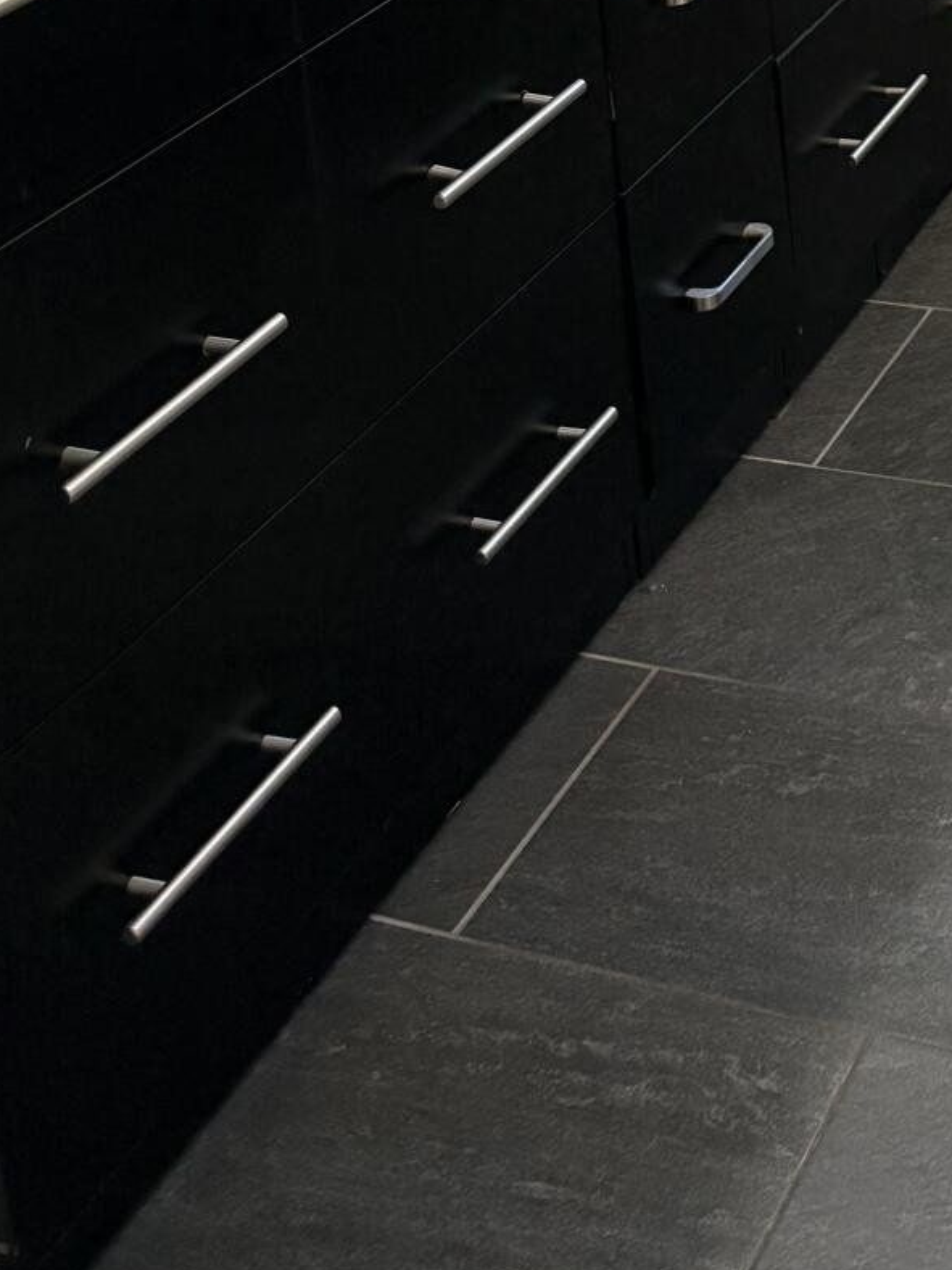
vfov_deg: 25.8
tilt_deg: -11.0
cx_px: 915
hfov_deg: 21.6
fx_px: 2420
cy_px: -321
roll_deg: +4.1
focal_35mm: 66
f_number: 1.6
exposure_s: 1/60
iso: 200
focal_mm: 5.96
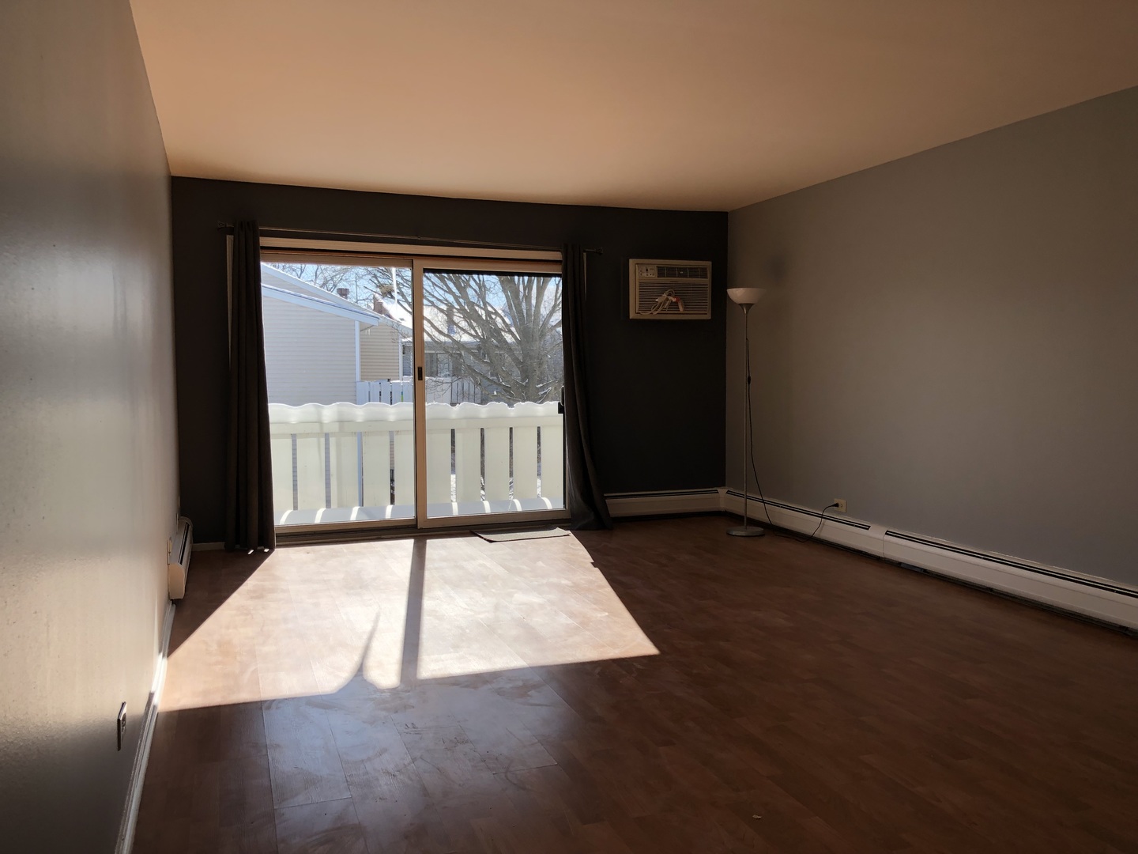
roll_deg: +0.2
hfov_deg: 63.4
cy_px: 427
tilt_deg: -2.4
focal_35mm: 28
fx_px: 920
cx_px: 569
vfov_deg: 49.7
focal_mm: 3.99
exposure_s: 1/648
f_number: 1.8
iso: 20
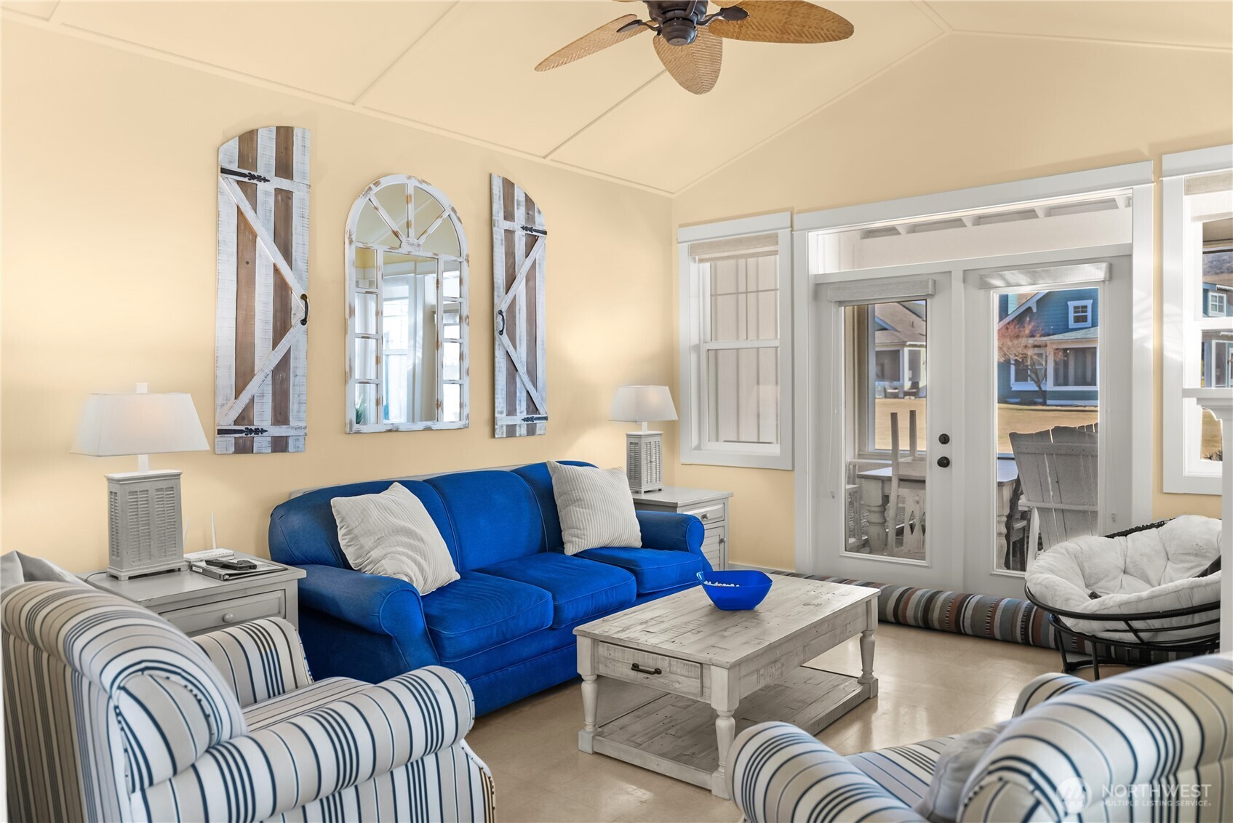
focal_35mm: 25
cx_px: 616
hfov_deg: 70.8
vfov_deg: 50.8
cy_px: 412
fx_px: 867
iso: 400
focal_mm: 25.3
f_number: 2.8
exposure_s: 1/10
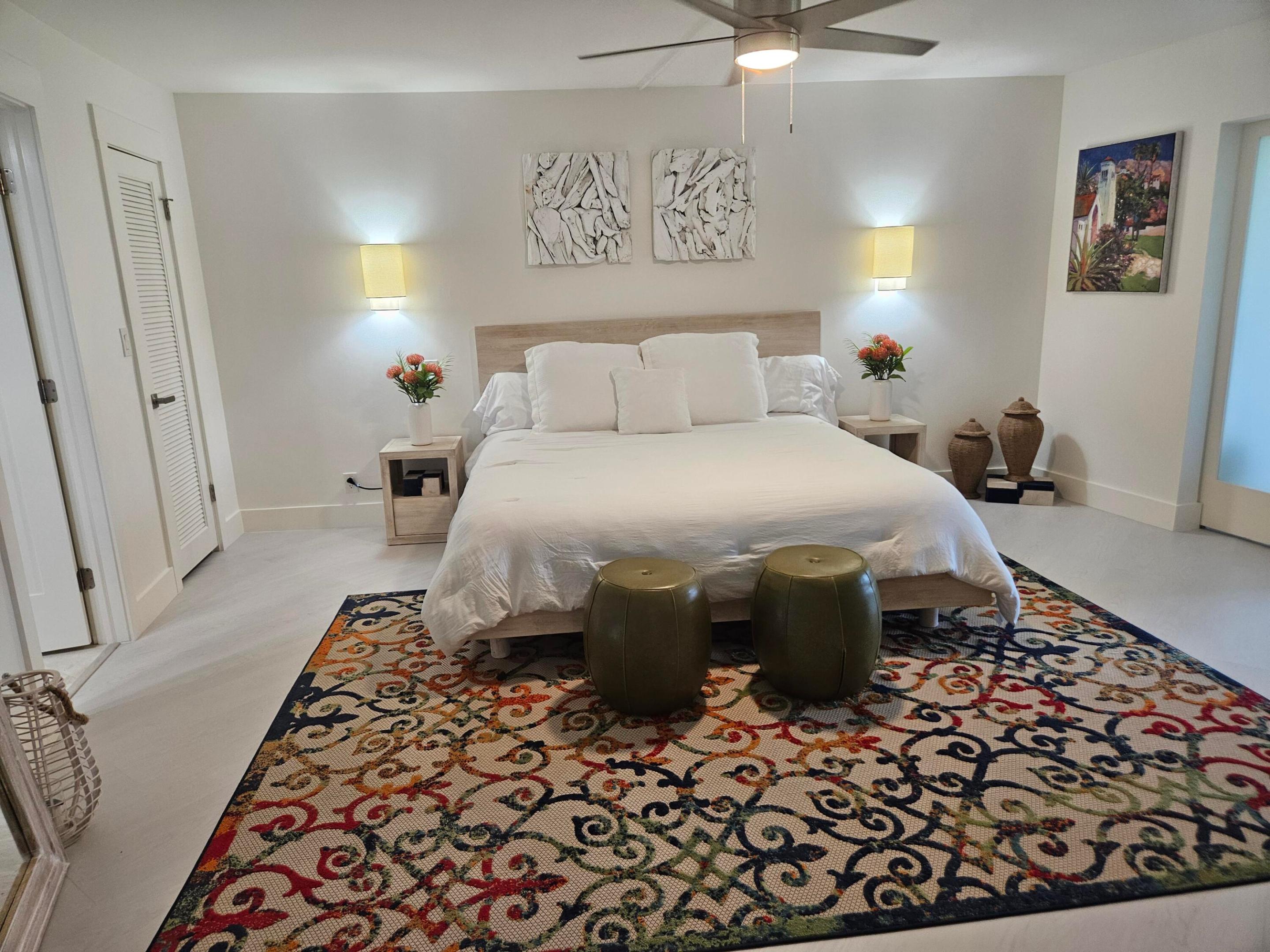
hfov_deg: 73.9
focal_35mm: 23
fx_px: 844
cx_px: 635
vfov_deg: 58.9
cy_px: 476
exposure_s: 1/120
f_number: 1.8
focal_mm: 5.4
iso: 200
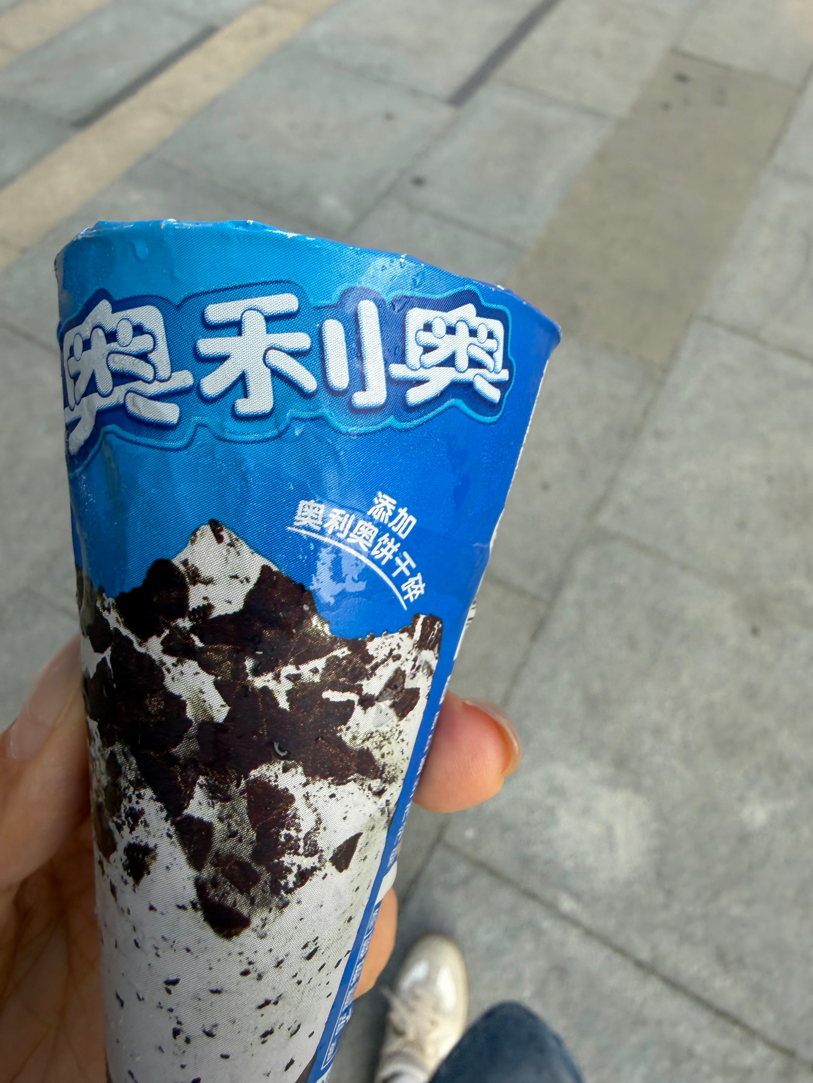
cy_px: 542
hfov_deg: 56.8
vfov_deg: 71.6
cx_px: 406
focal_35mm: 24
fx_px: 752
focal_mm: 2.22
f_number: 2.2
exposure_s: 1/189
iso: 40
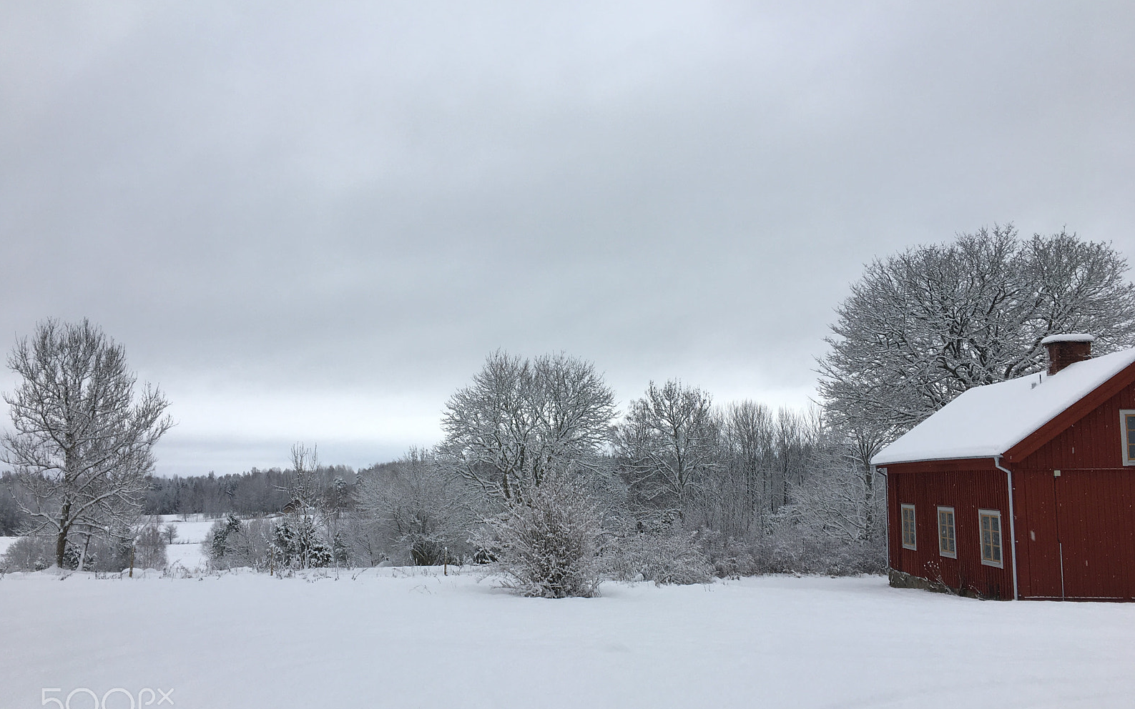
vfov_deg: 40.6
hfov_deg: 61.2
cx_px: 569
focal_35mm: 31
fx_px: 959
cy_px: 370
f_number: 2.2
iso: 25
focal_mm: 4.15
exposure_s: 1/104
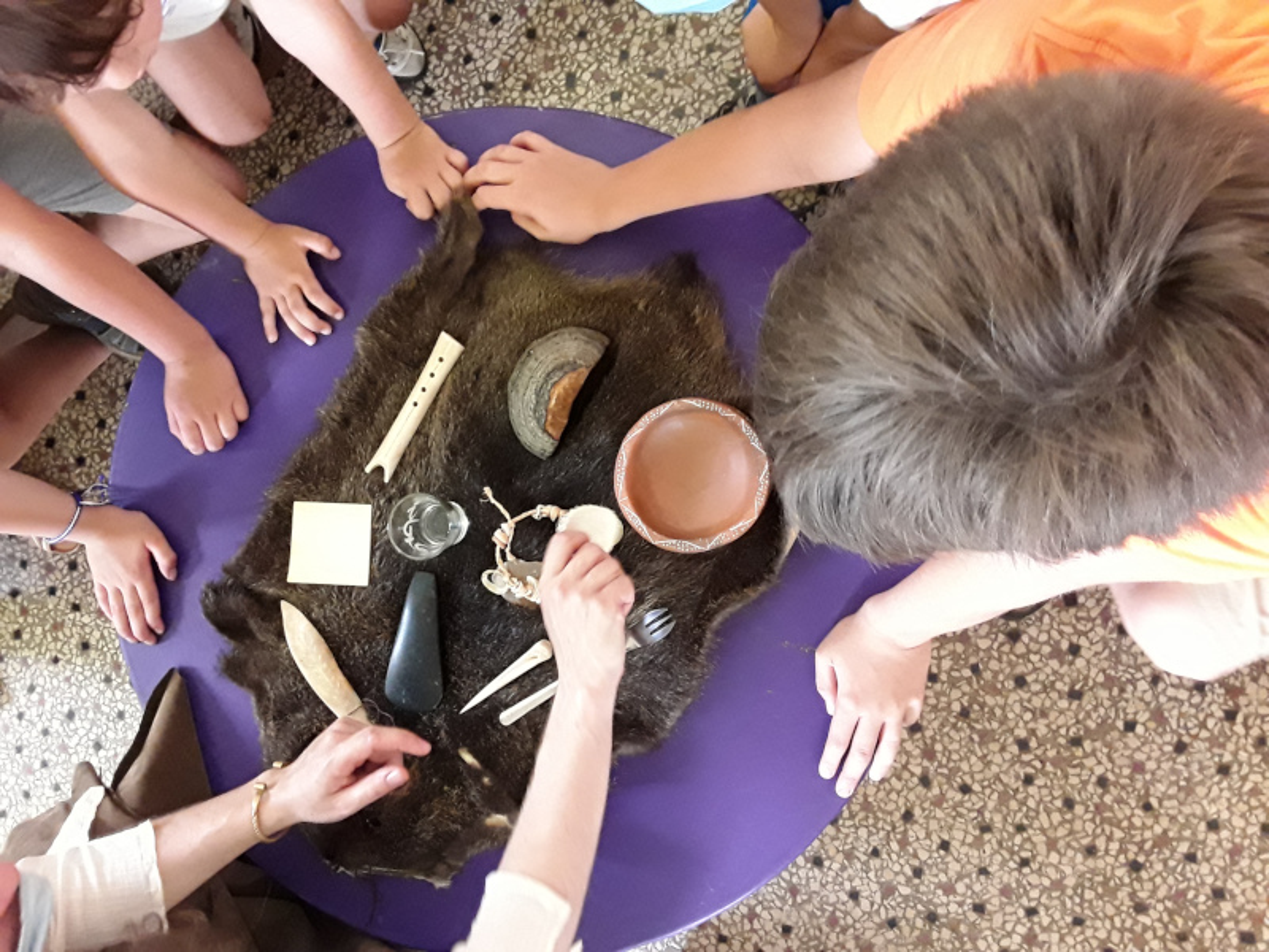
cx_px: 634
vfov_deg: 51.4
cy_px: 476
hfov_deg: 65.3
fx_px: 990
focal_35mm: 27
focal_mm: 2.91
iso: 320
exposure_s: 1/17
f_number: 1.9
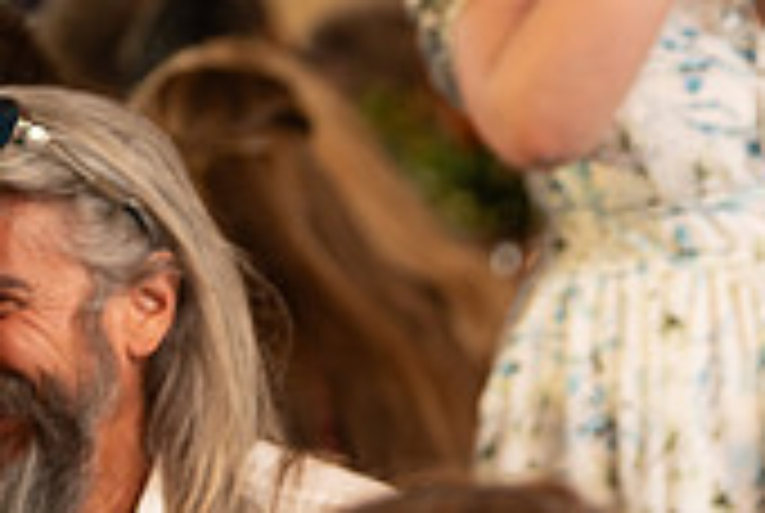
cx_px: 1089
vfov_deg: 3.8
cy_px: 619
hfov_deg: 5.7
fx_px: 7685
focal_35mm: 361
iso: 500
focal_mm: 106
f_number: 2.8
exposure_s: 1/250
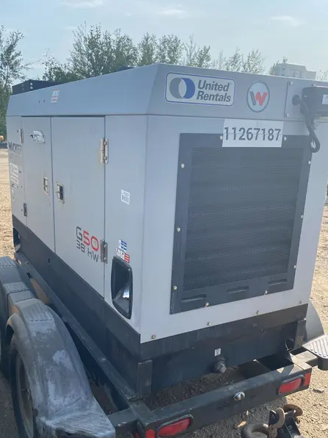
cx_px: 138
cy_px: 238
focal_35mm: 32
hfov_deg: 44.0
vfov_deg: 56.7
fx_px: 404
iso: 32
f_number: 1.8
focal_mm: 4.25
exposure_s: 1/2028
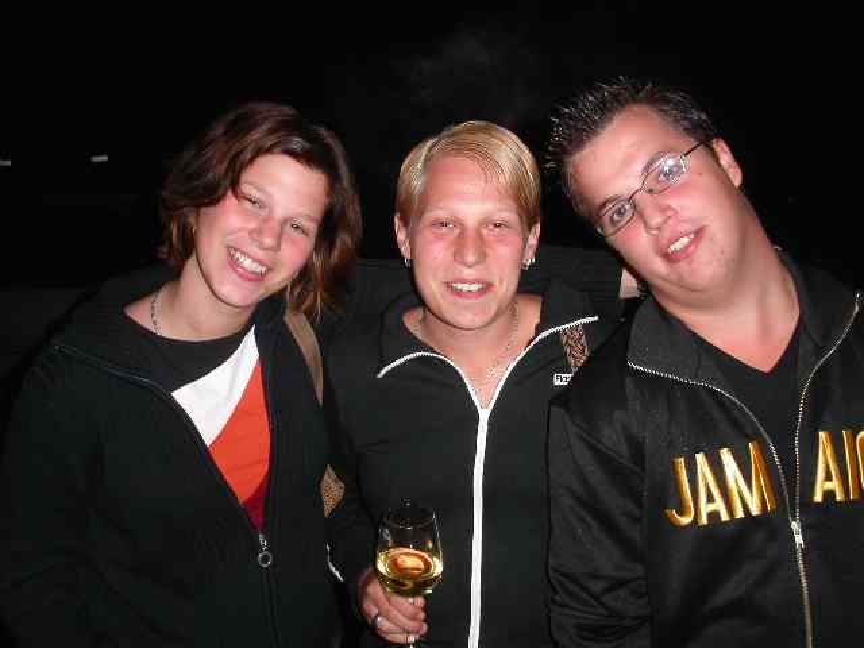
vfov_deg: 37.7
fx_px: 948
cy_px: 324
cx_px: 432
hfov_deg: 49.0
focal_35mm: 38
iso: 100
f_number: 2.8
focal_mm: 7.8
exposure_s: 1/30
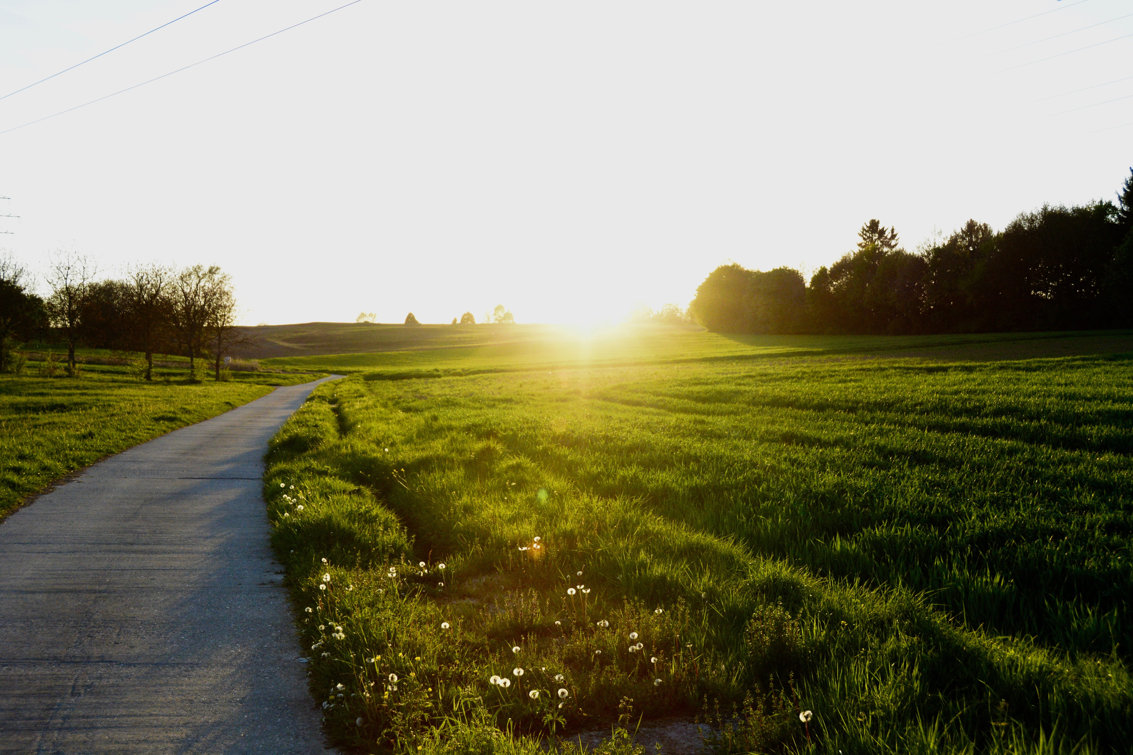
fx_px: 1369
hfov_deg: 45.0
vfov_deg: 30.8
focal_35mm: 44
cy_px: 378
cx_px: 566
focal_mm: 29
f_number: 5.6
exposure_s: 1/2000
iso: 1600
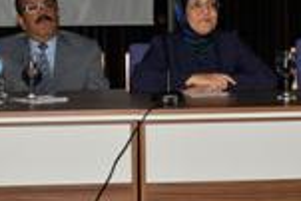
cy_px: 25
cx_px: 144
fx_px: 895
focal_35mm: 107
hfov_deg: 19.1
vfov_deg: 12.7
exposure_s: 1/80
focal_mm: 36
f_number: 9
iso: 320
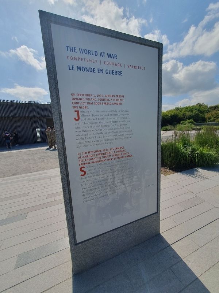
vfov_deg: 106.2
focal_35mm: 13
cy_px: 146
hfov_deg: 89.9
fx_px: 110
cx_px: 110
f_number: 2.2
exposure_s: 1/1660
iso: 50
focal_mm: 1.8
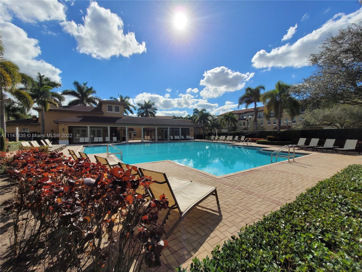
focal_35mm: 13
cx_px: 181
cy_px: 136
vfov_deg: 89.9
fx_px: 136
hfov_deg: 106.2
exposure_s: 1/2693
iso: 40
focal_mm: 1.74
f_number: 2.2
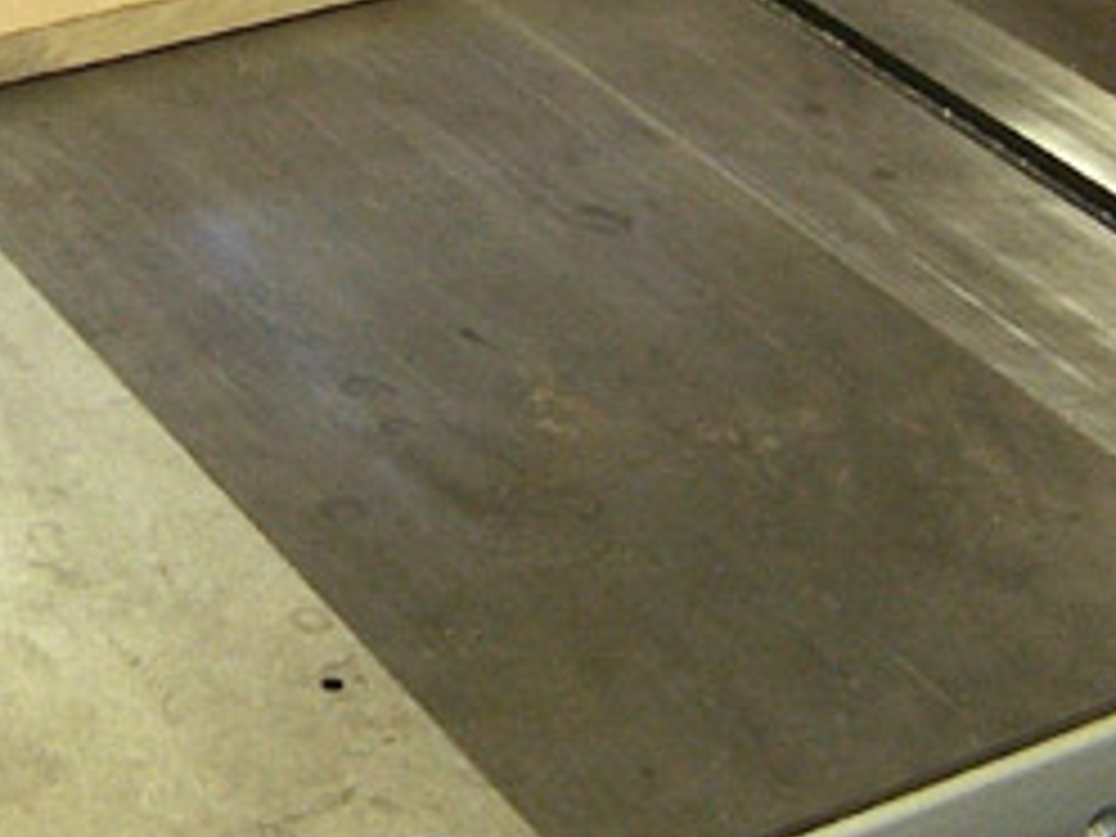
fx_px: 3095
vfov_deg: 15.2
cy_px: 18
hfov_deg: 20.1
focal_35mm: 96
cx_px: 122
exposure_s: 1/20
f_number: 3.4
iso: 140
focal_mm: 5.5
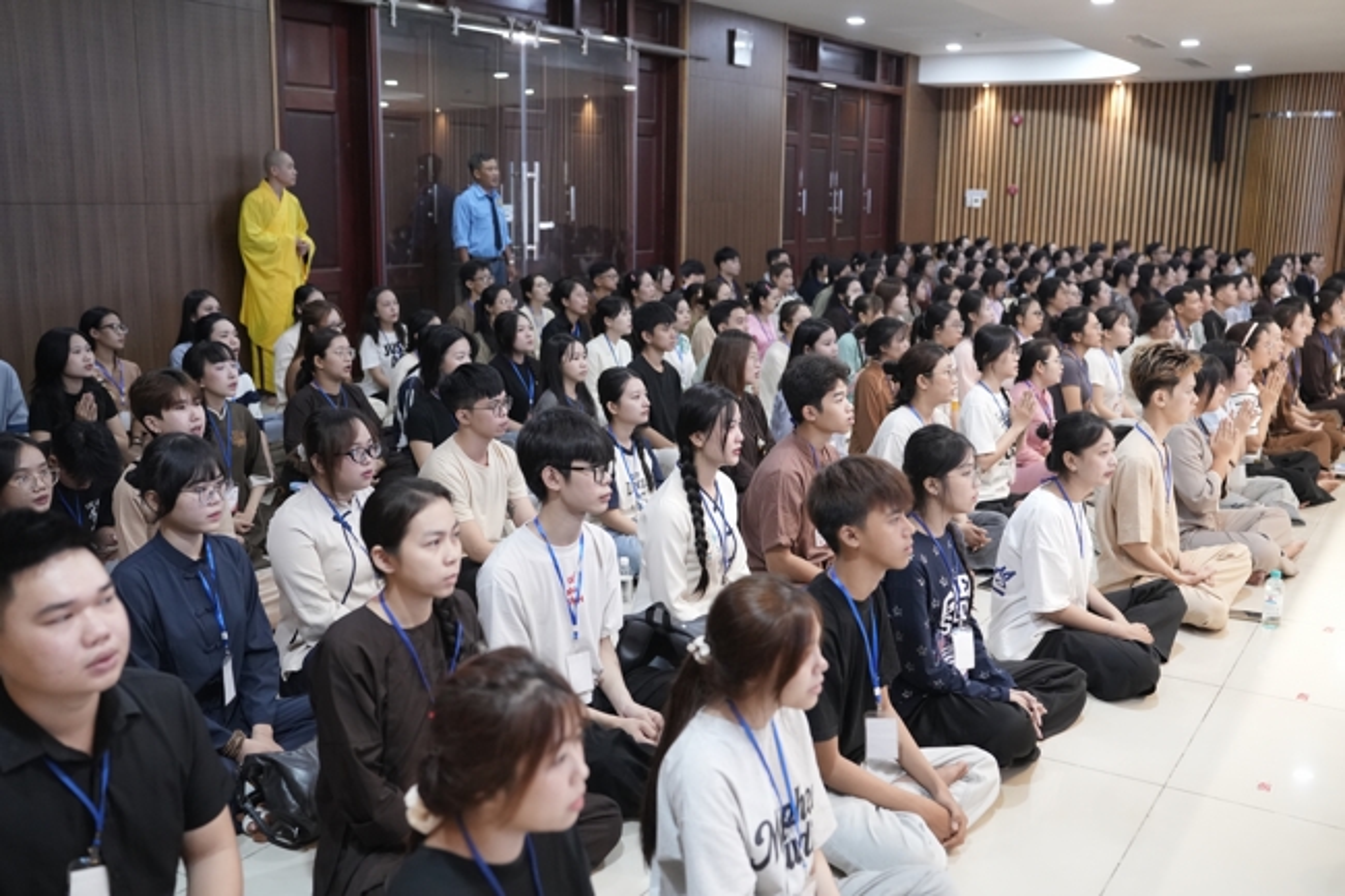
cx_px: 672
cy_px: 448
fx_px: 1307
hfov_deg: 54.4
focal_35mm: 35
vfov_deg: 37.8
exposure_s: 1/100
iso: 4000
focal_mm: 35
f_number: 2.8
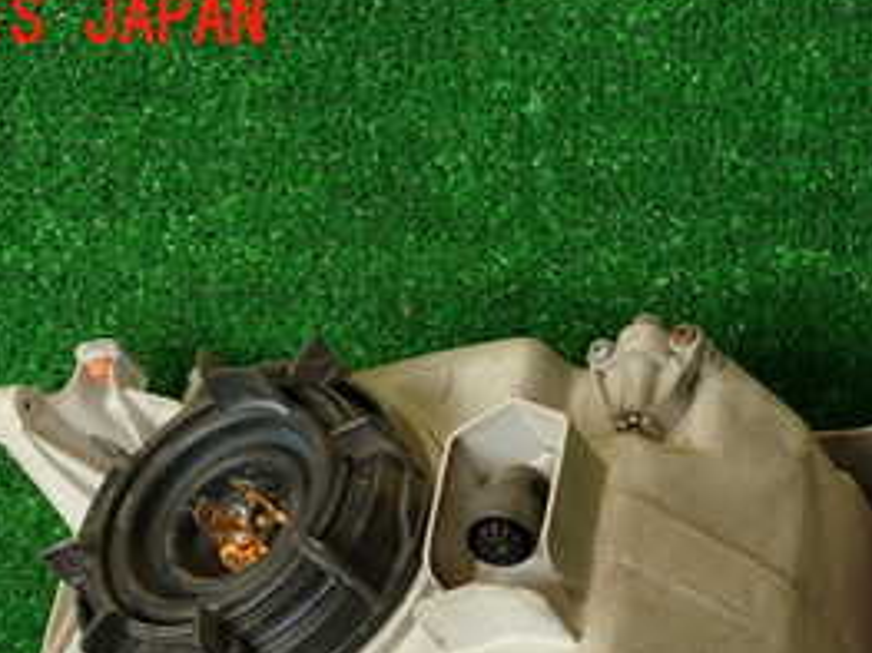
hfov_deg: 26.3
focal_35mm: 73
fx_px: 1838
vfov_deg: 19.3
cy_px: 726
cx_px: 656
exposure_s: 1/60
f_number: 2.4
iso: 100
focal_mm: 5.79
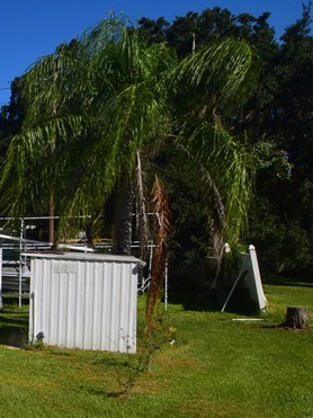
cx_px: -239
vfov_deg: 40.4
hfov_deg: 21.5
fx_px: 560
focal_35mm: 46
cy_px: 277
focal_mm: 11
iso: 200
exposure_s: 1/200
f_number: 16
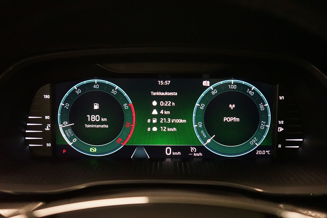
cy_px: 109
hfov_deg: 47.4
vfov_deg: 32.6
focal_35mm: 41
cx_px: 164
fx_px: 372
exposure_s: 1/50
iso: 6400
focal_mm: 41
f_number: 4.5
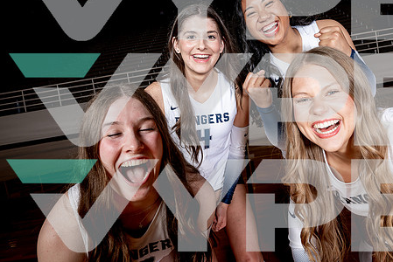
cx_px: 232
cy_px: 100
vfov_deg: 42.1
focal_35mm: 31
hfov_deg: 59.8
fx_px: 339
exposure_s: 1/250
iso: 100
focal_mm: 24
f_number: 8
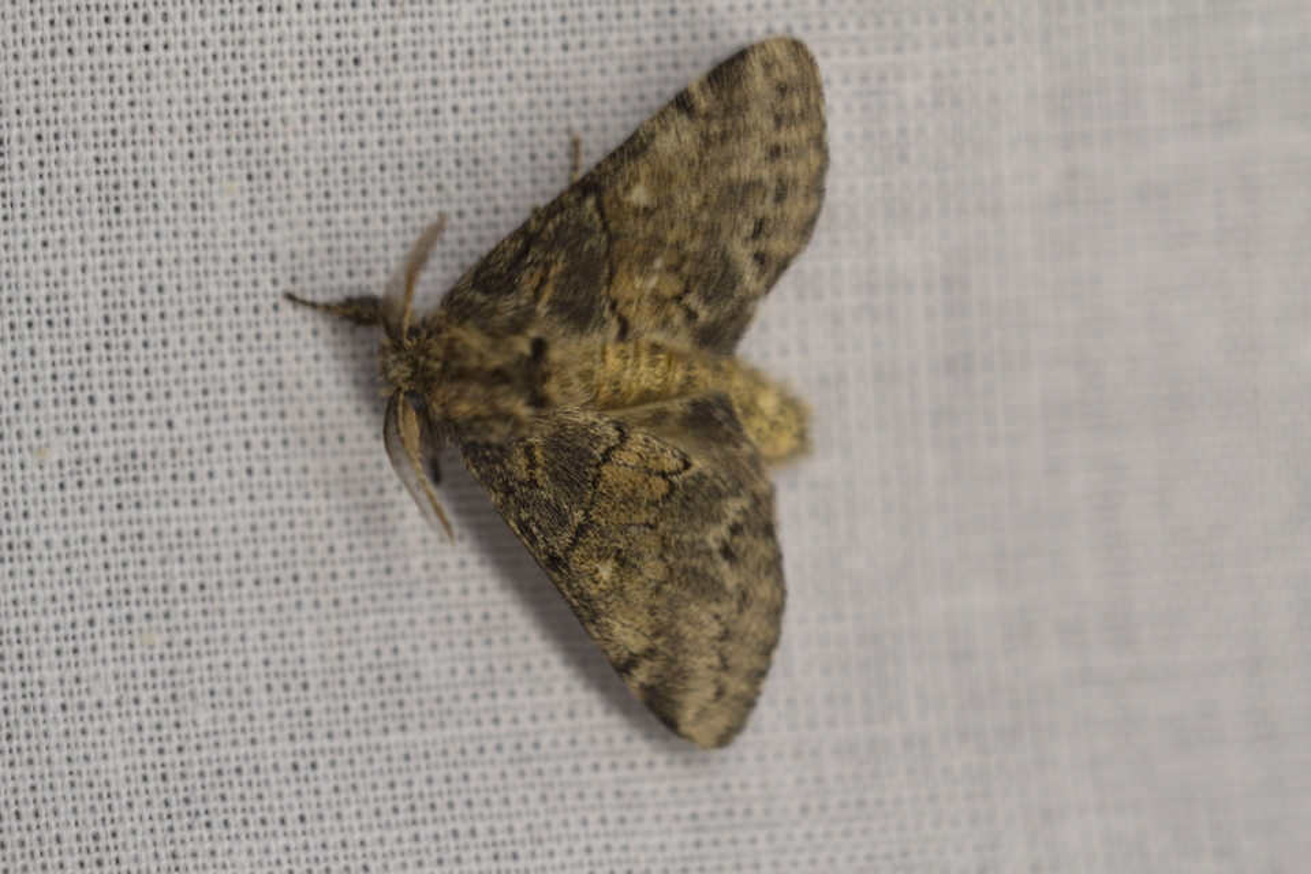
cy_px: 437
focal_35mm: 278
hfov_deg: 7.4
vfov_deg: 5.0
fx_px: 10105
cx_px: 656
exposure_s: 1/125
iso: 450
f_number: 4
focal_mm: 185
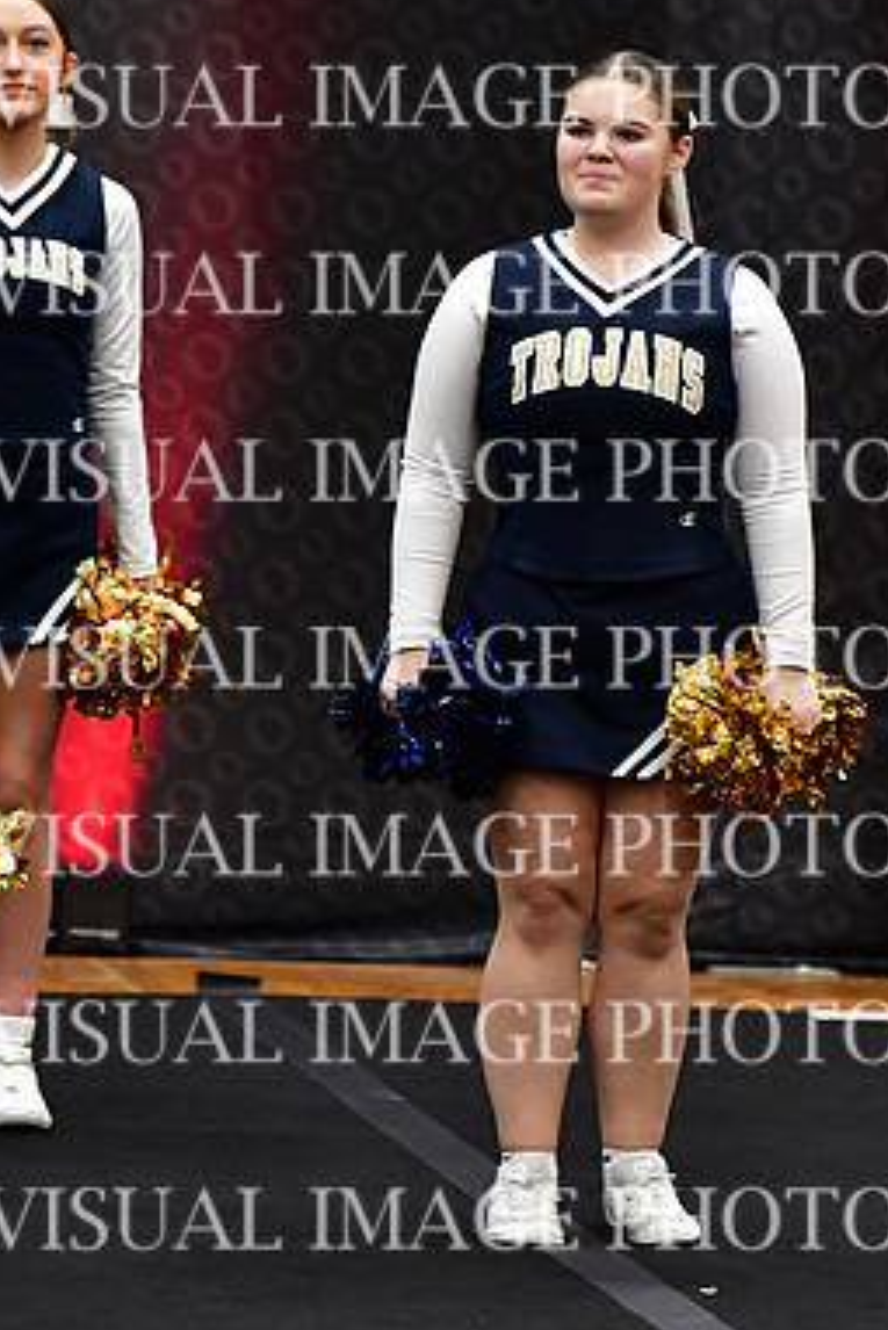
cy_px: 564
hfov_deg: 3.0
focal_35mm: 456
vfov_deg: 4.5
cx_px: 583
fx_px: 16855
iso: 4000
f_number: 3.5
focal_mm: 200
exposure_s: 1/500
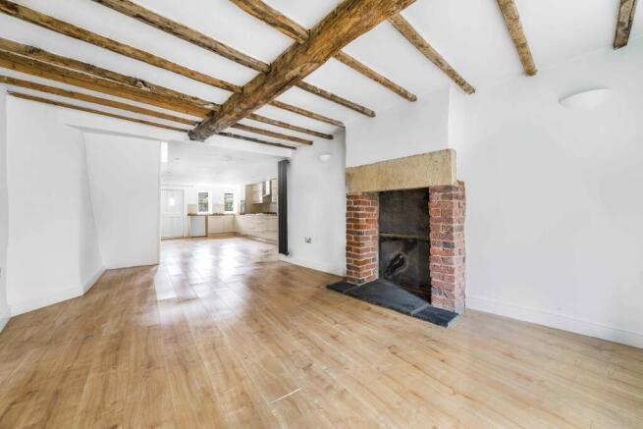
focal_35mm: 13
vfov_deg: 85.5
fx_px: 232
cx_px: 322
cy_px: 214
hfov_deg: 108.3
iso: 100
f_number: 8
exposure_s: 1/2
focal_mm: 13
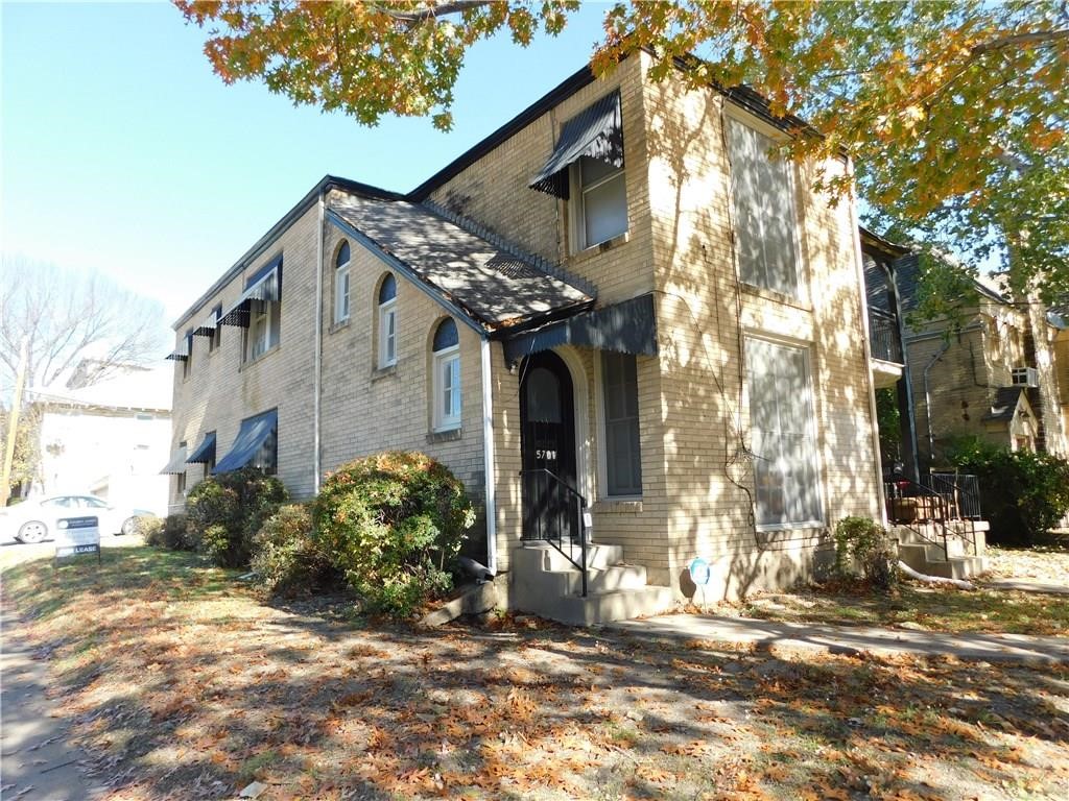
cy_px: 400
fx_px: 710
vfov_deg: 58.9
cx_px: 534
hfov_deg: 73.9
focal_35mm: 23
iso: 125
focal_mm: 4
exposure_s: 1/320
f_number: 3
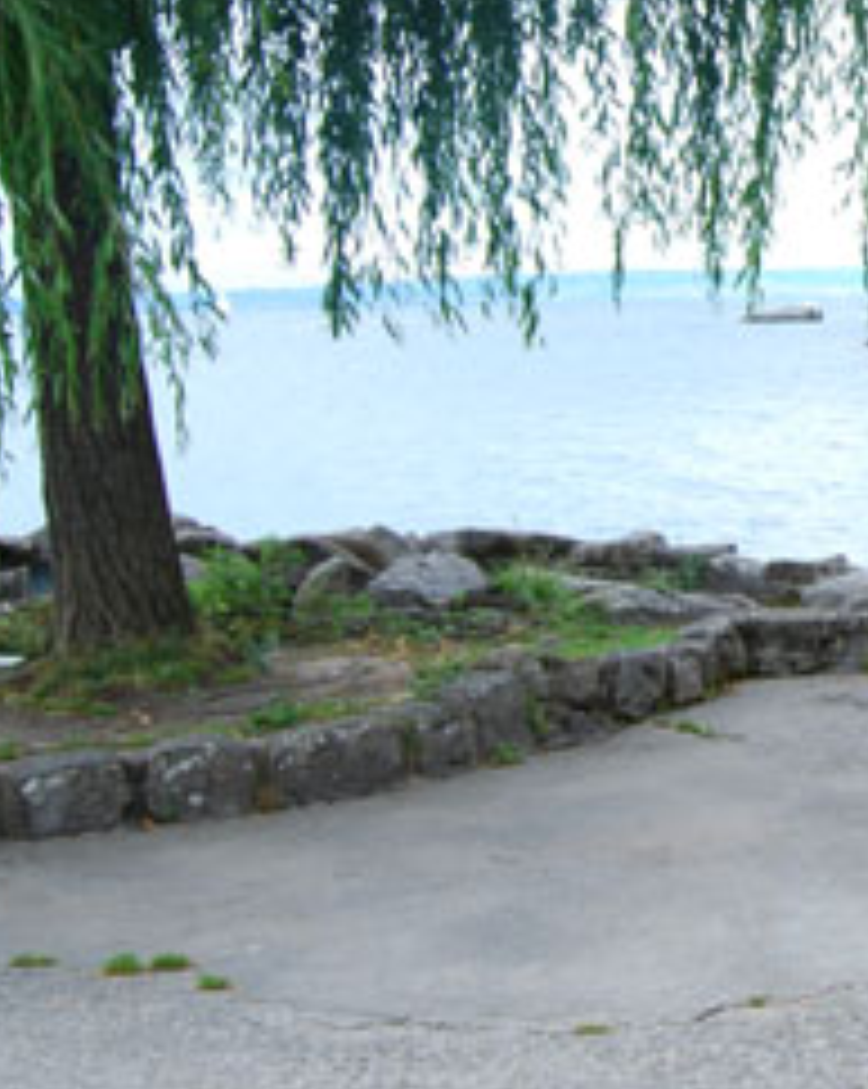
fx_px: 2252
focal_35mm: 70
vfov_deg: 26.8
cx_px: 1142
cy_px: 270
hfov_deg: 20.0
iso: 100
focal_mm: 20
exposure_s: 1/125
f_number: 5.6
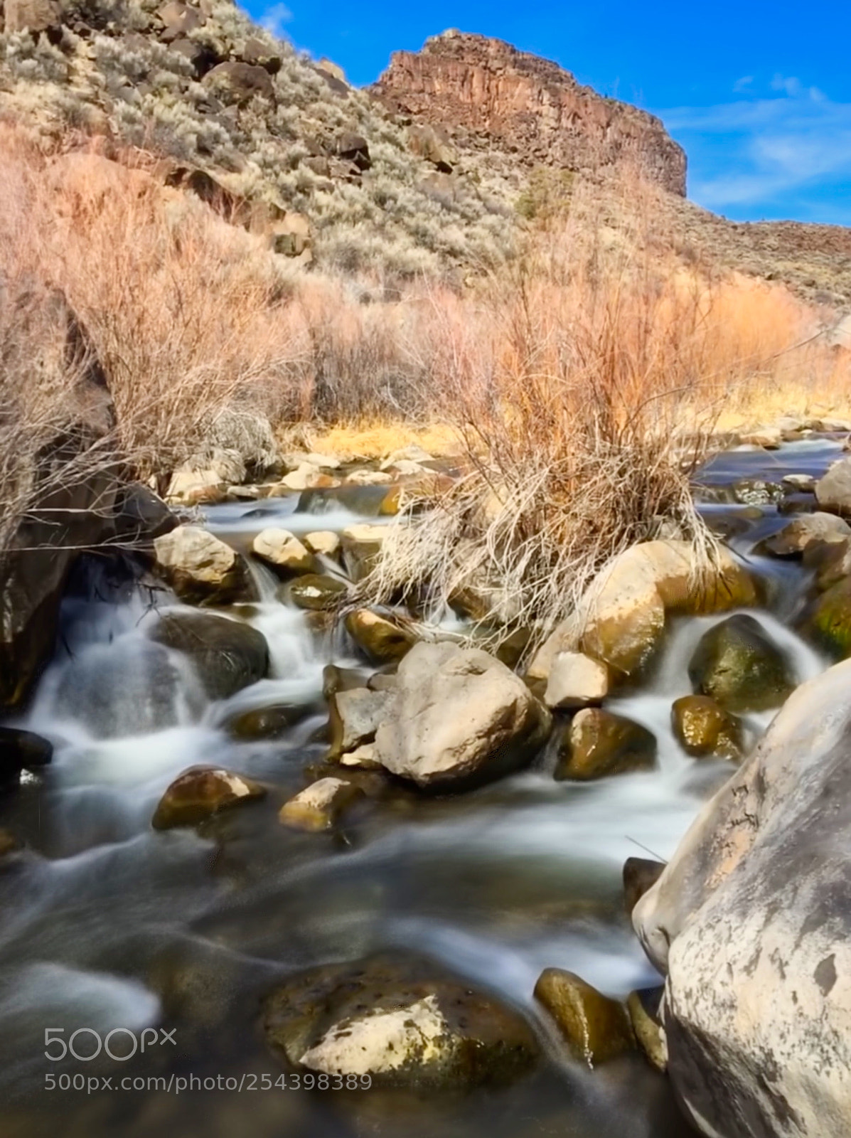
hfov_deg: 48.2
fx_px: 952
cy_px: 569
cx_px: 426
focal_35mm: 29
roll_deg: +1.0
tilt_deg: -5.8
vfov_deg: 61.7
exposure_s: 1/916
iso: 25
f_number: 2.2
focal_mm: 4.15
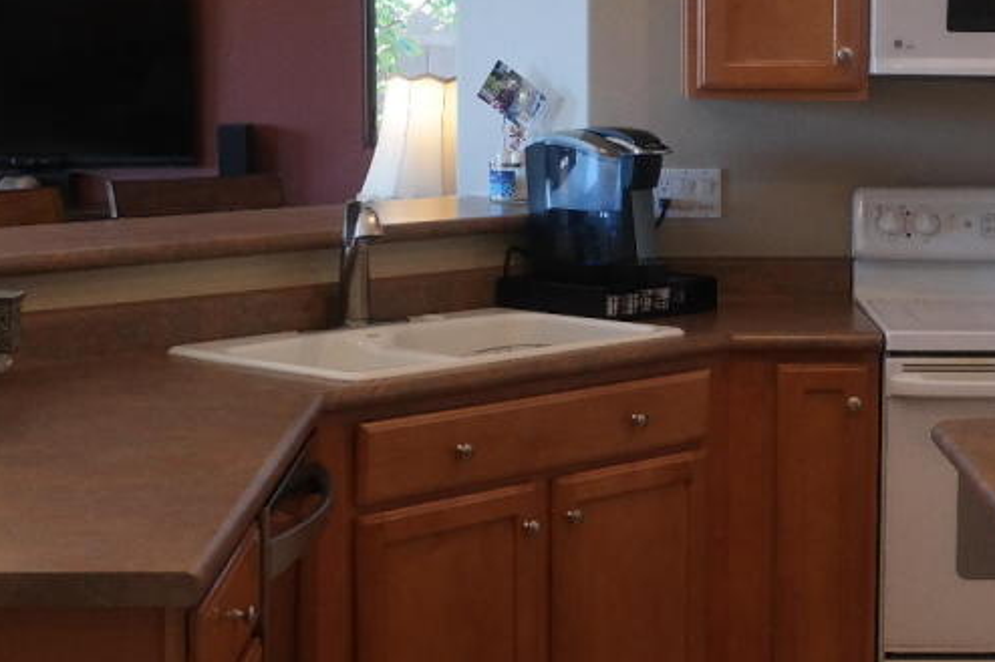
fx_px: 2127
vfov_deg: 17.7
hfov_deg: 26.0
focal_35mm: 77
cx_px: 729
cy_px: 282
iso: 400
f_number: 3.5
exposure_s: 1/40
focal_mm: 22
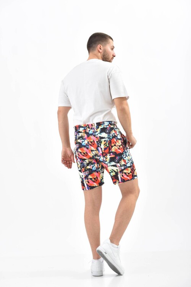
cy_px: 144
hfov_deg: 19.5
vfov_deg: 28.8
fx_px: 557
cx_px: 96
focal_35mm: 70
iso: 100
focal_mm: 70
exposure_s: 1/160
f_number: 7.1
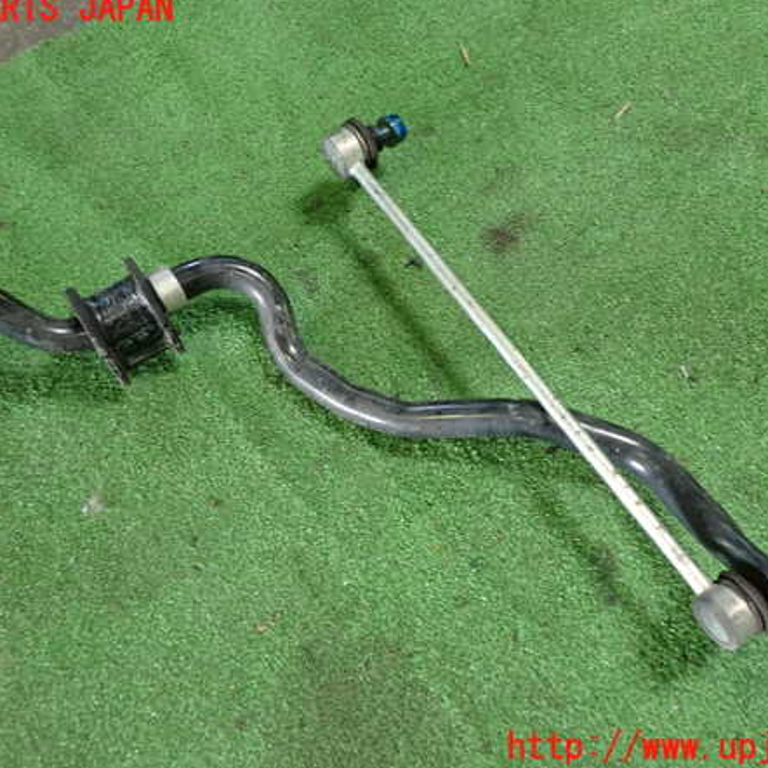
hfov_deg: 46.0
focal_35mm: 36
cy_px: 379
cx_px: 379
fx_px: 904
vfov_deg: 46.0
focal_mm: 5.4
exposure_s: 1/30
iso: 250
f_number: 2.3
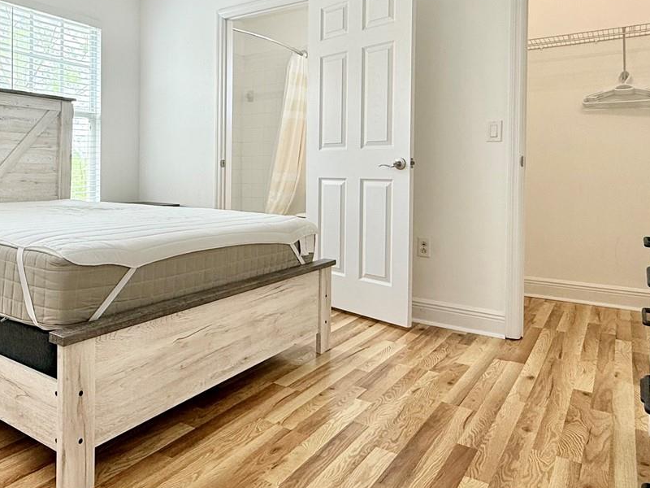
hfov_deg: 61.1
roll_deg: -0.3
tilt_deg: -0.3
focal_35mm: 28
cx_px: 193
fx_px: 526
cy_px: 176
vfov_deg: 49.2
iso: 64
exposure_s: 1/123
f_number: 2.2
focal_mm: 2.22
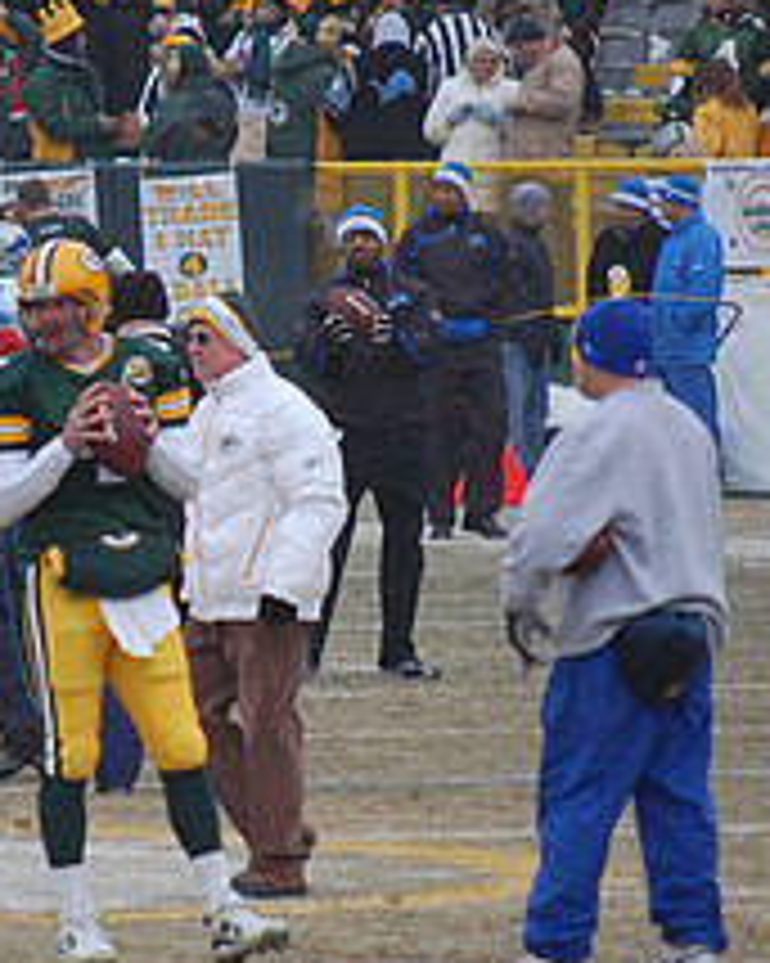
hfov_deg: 2.0
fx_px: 21722
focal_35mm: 762
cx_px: 140
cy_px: 486
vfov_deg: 2.5
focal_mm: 200
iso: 800
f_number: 5.6
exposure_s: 1/1250
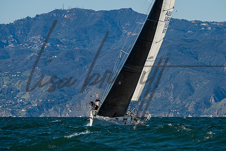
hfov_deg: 4.9
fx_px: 2630
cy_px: 81
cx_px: 118
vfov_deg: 3.3
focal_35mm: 419
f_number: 8
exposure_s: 1/2000
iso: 400
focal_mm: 310
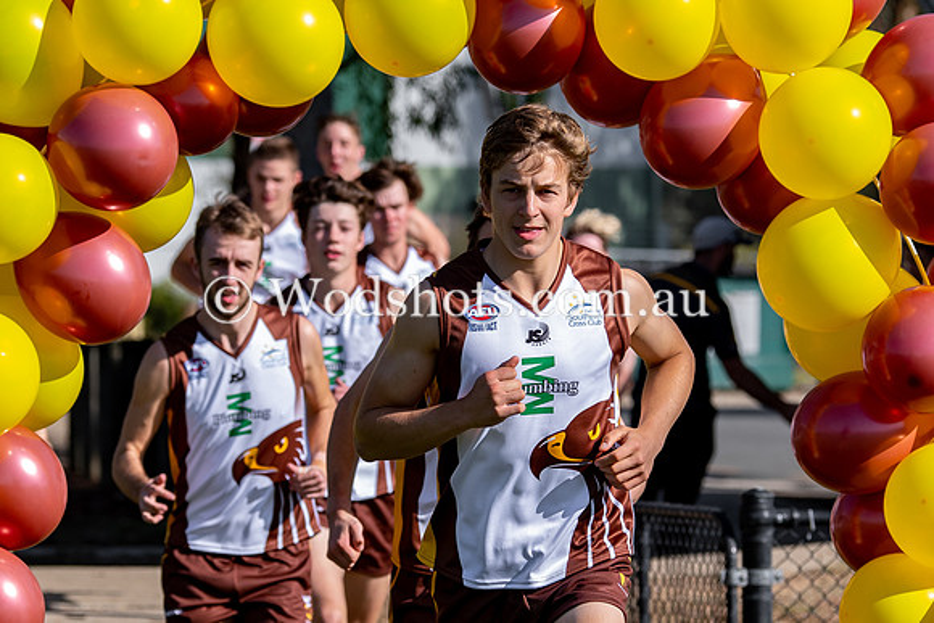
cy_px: 395
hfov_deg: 5.8
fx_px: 9179
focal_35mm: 354
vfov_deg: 3.9
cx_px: 536
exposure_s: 1/1000
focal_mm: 120
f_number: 4
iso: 100
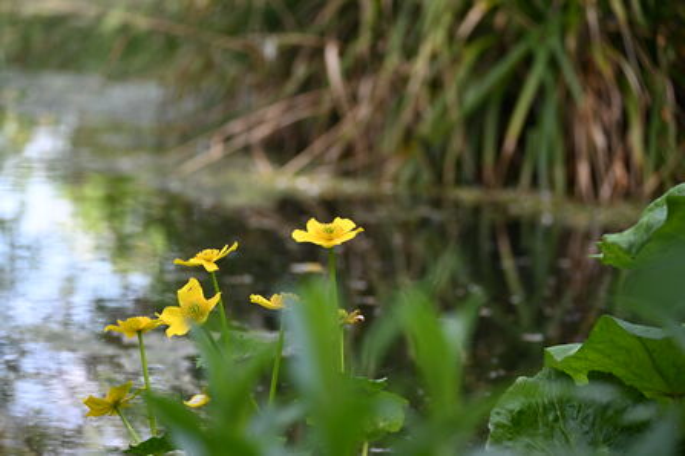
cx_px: 342
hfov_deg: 13.2
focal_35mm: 156
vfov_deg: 8.8
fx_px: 2968
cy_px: 228
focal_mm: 104
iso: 400
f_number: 5
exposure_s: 1/250
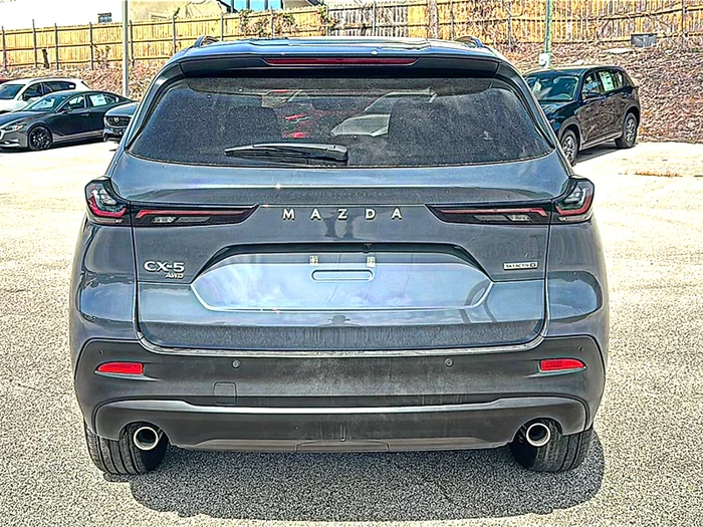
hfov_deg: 47.9
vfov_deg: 36.8
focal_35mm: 39
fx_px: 792
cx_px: 352
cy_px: 264
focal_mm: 6.86
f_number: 1.78
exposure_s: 1/4808
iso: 80
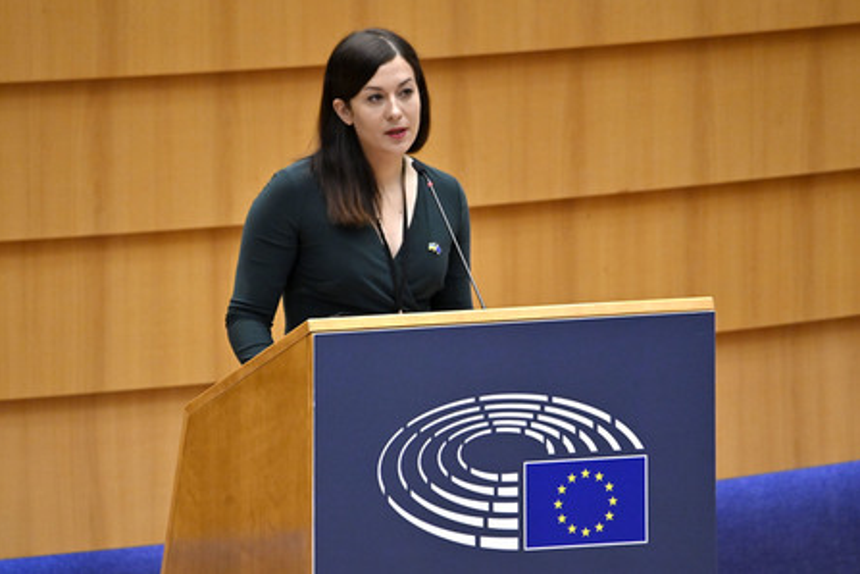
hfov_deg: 3.4
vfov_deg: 2.3
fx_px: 14452
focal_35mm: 605
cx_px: 428
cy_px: 287
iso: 4000
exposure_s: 1/500
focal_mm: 600
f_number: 6.3
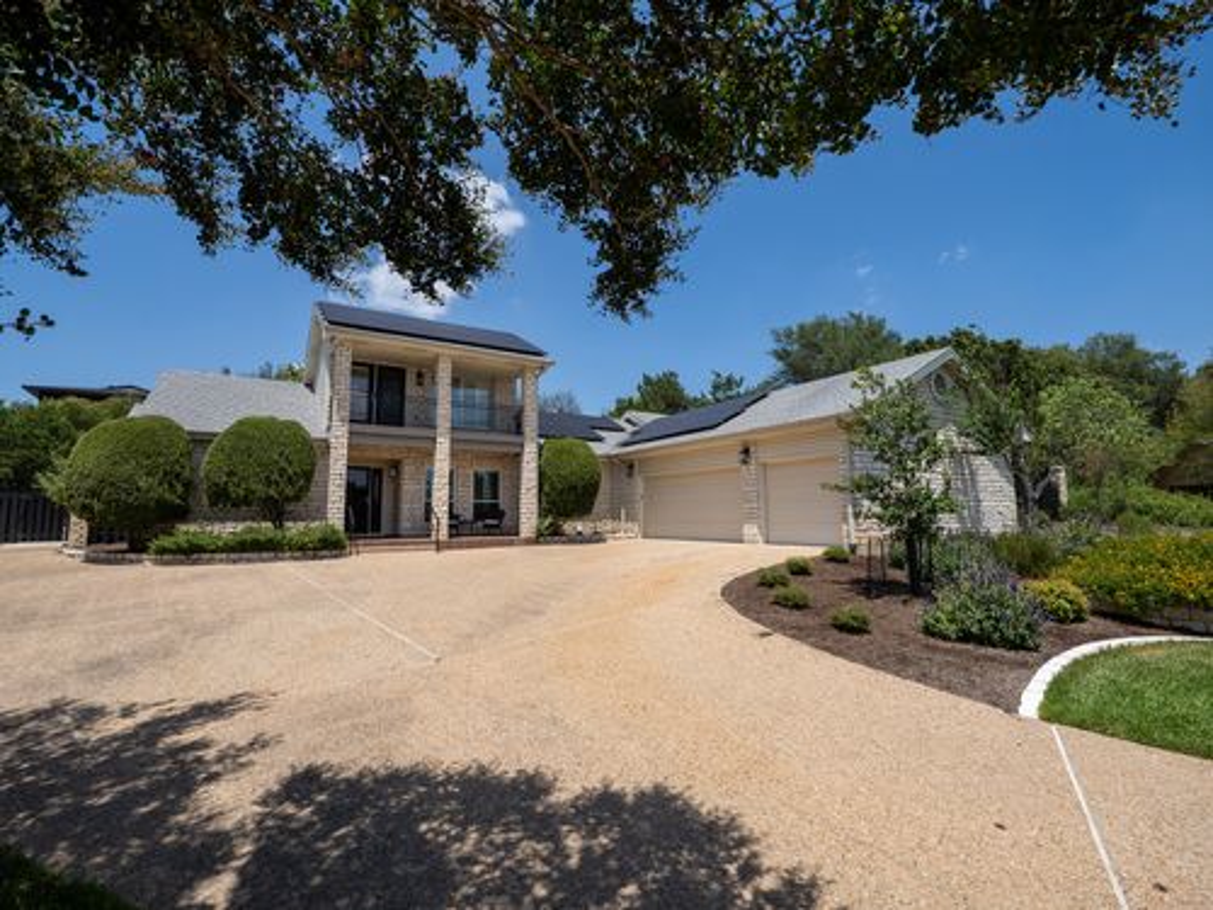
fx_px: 561
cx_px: 606
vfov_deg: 78.1
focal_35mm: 16
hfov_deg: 94.5
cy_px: 455
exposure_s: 1/1250
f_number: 5.6
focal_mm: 8
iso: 200
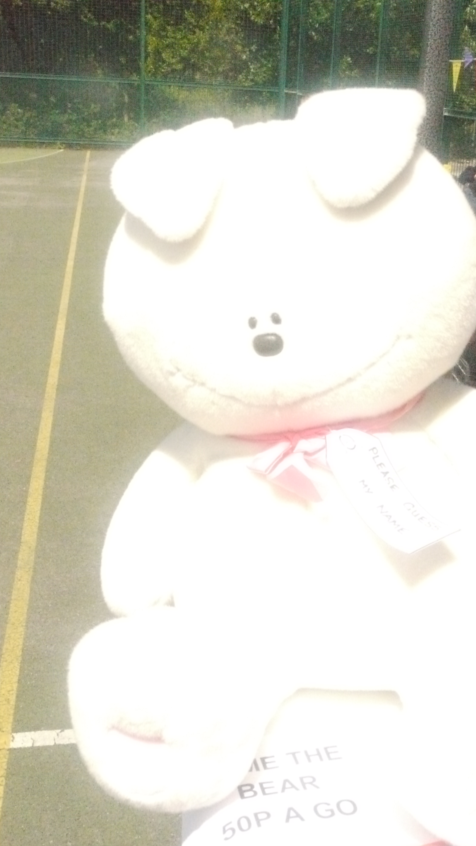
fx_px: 988
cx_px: 315
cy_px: 426
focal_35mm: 44
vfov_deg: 46.4
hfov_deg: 27.0
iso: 6400
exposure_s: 1/4000
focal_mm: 20
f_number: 16
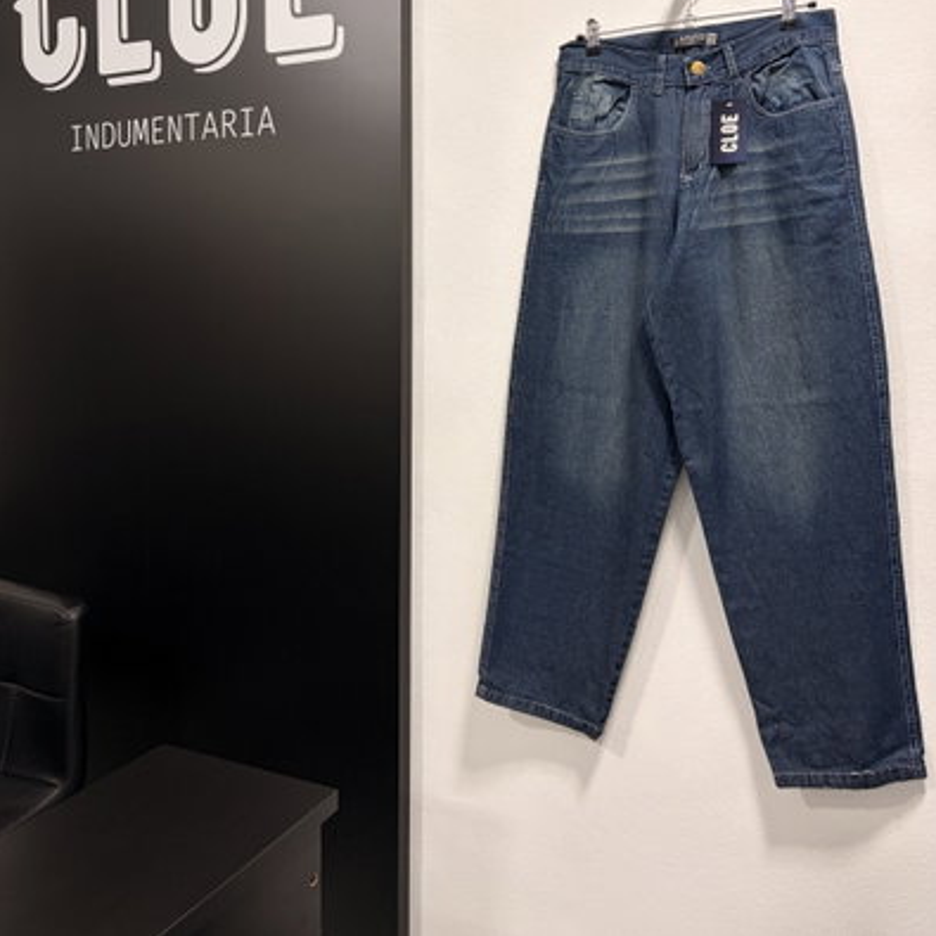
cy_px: 309
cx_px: 472
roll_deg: -0.5
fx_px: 948
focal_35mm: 31
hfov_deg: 52.5
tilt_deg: -0.9
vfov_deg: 51.5
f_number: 1.6
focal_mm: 5.96
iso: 125
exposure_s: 1/50
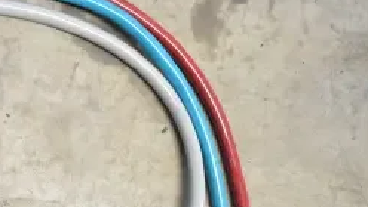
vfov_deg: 14.1
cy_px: 205
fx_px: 830
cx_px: -25
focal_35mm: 85
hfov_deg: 23.6
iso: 2200
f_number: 3.8
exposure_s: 1/40
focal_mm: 22
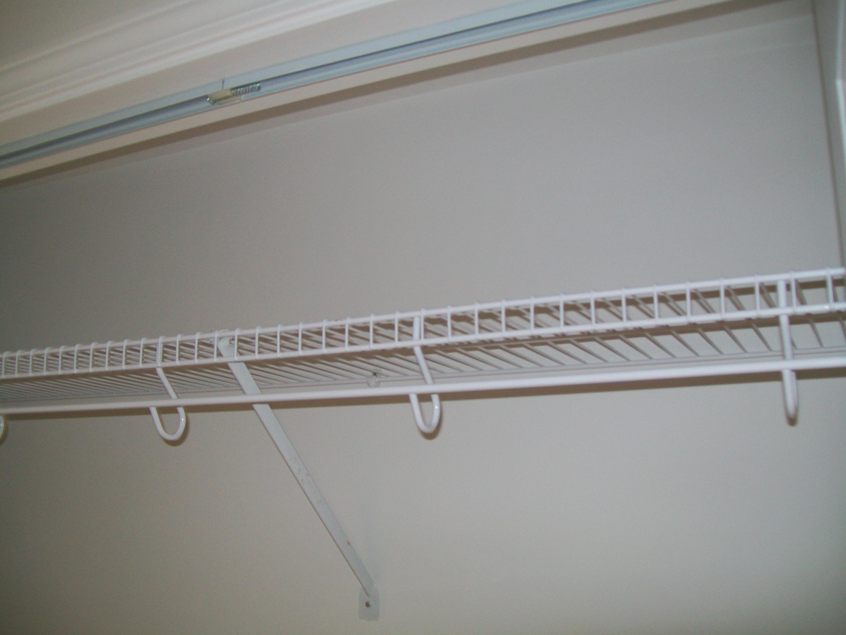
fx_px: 880
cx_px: 423
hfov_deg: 51.4
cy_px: 318
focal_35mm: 36
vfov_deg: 39.7
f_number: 2.7
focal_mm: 6
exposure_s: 1/60
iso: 64
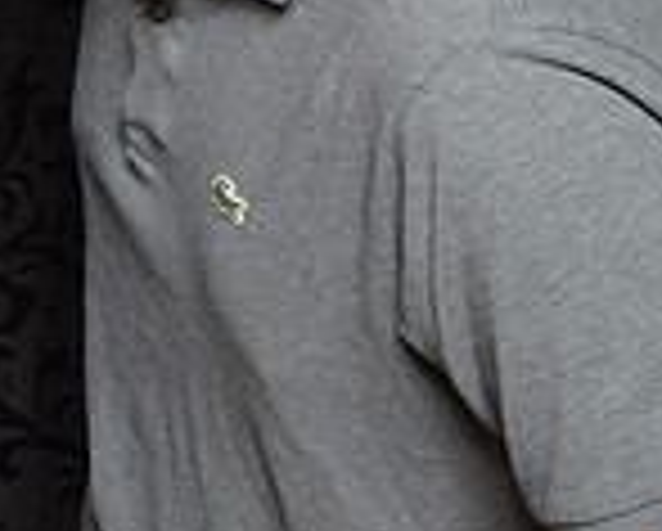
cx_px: -72
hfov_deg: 13.1
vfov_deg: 10.4
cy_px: -227
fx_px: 2825
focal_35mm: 144
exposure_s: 1/60
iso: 500
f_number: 20
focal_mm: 26
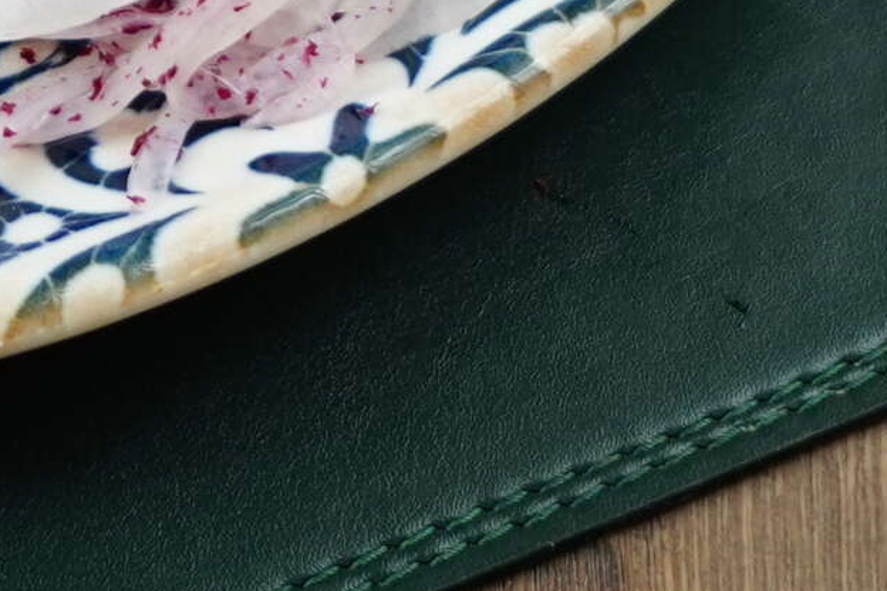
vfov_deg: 7.5
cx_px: -239
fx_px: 4262
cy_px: -754
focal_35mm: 173
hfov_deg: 11.6
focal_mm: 24
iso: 640
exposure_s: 1/125
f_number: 4
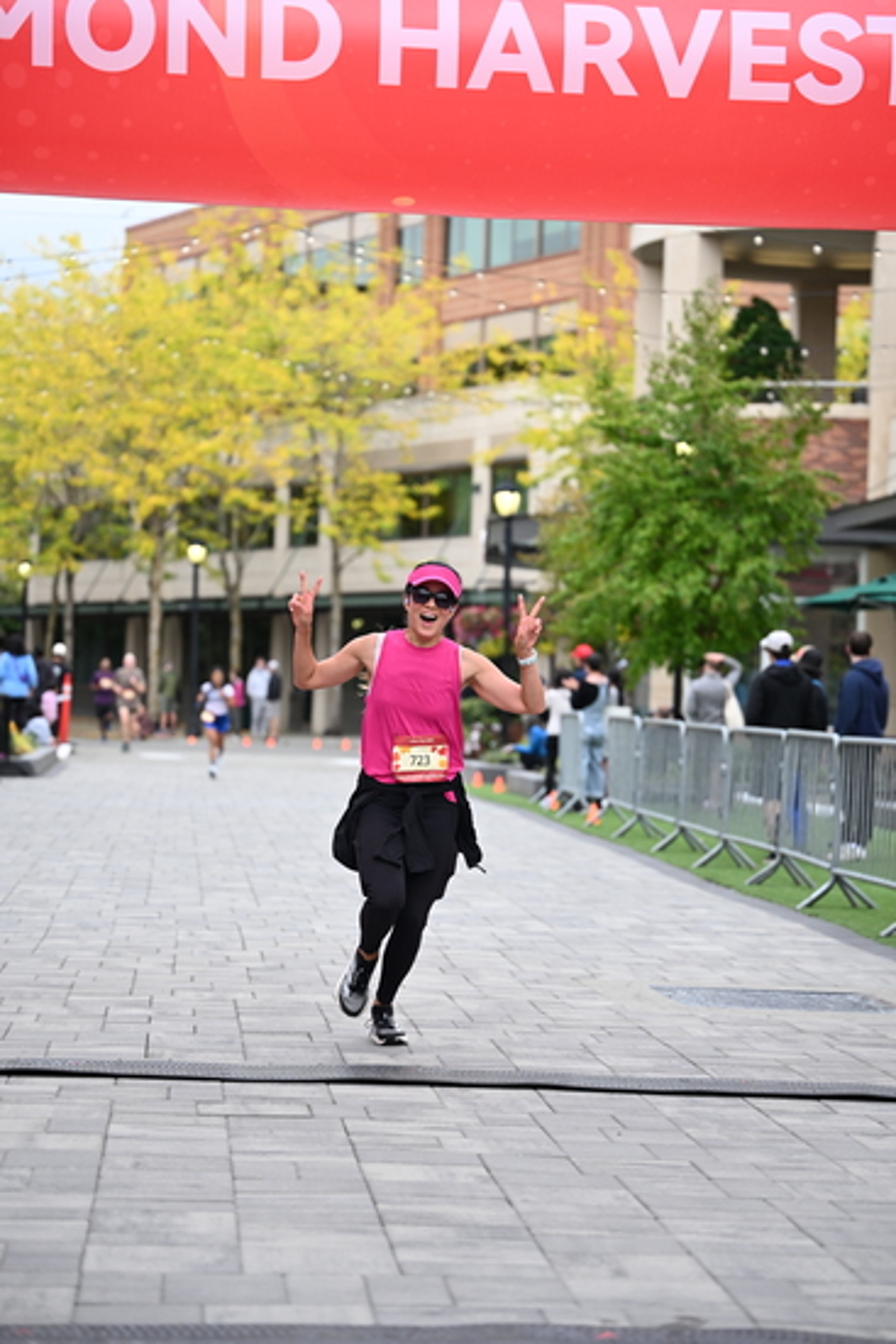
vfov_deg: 23.4
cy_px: 672
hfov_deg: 15.7
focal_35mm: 87
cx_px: 448
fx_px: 3246
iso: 640
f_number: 2.8
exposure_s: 1/2000
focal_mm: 87
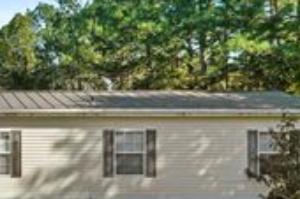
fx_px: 758
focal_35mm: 91
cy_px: 172
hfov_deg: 20.9
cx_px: -56
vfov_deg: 14.9
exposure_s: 1/500
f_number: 6.4
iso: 800
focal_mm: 20.9
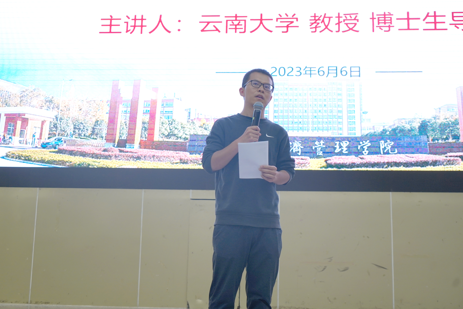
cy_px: 153
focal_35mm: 43
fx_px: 553
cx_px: 235
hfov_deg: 45.4
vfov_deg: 31.2
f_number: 4
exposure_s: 1/160
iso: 800
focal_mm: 42
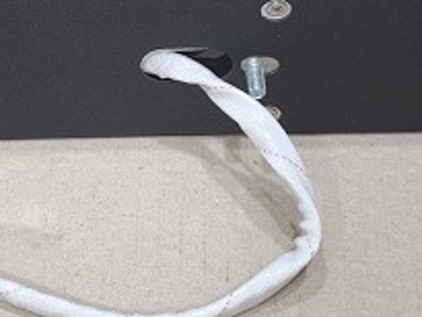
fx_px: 1220
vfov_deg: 14.7
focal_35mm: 100
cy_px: 74
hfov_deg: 19.5
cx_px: 93
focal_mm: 6.57
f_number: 1.6
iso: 320
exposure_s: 1/60
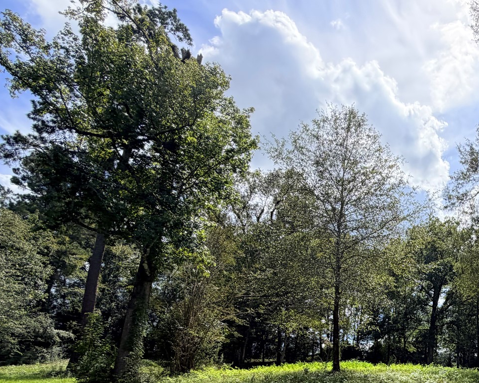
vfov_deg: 47.1
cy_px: 310
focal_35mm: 29
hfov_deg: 51.3
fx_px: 411
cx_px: 454
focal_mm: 2.22
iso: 25
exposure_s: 1/770
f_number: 2.2
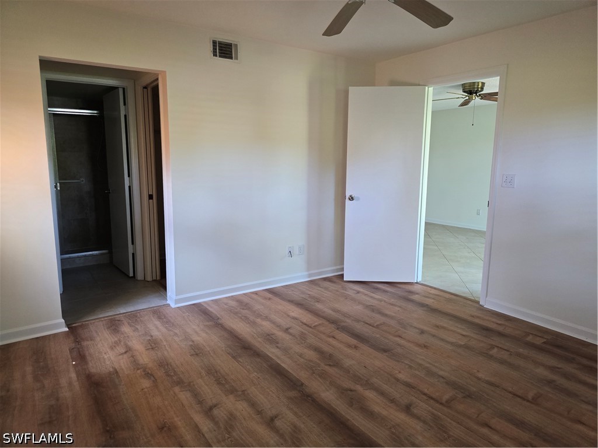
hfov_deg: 73.9
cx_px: 299
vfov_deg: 58.9
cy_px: 224
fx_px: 397
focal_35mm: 23
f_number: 1.7
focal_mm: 6.3
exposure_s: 1/120
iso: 500
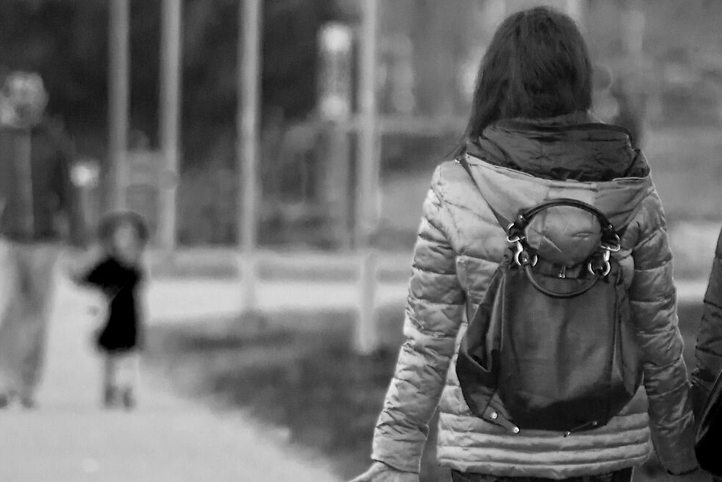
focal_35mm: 613
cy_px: 426
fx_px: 12295
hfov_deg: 3.4
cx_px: 288
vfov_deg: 2.2
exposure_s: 1/400
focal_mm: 250
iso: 1600
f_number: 5
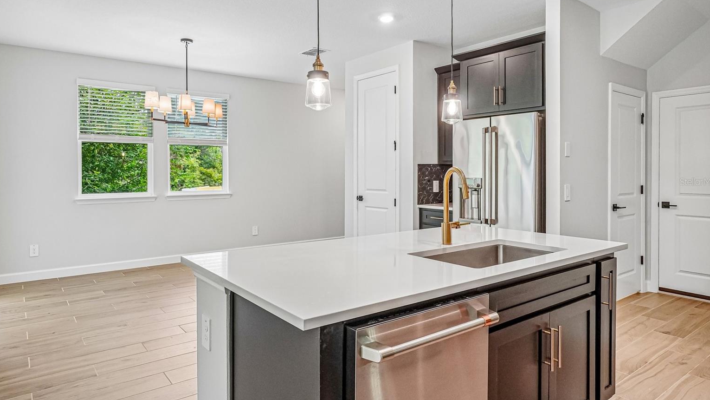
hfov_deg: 78.7
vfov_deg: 49.5
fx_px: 433
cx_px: 350
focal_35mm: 23
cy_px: 182
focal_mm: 14
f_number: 8
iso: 640
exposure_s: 1/30
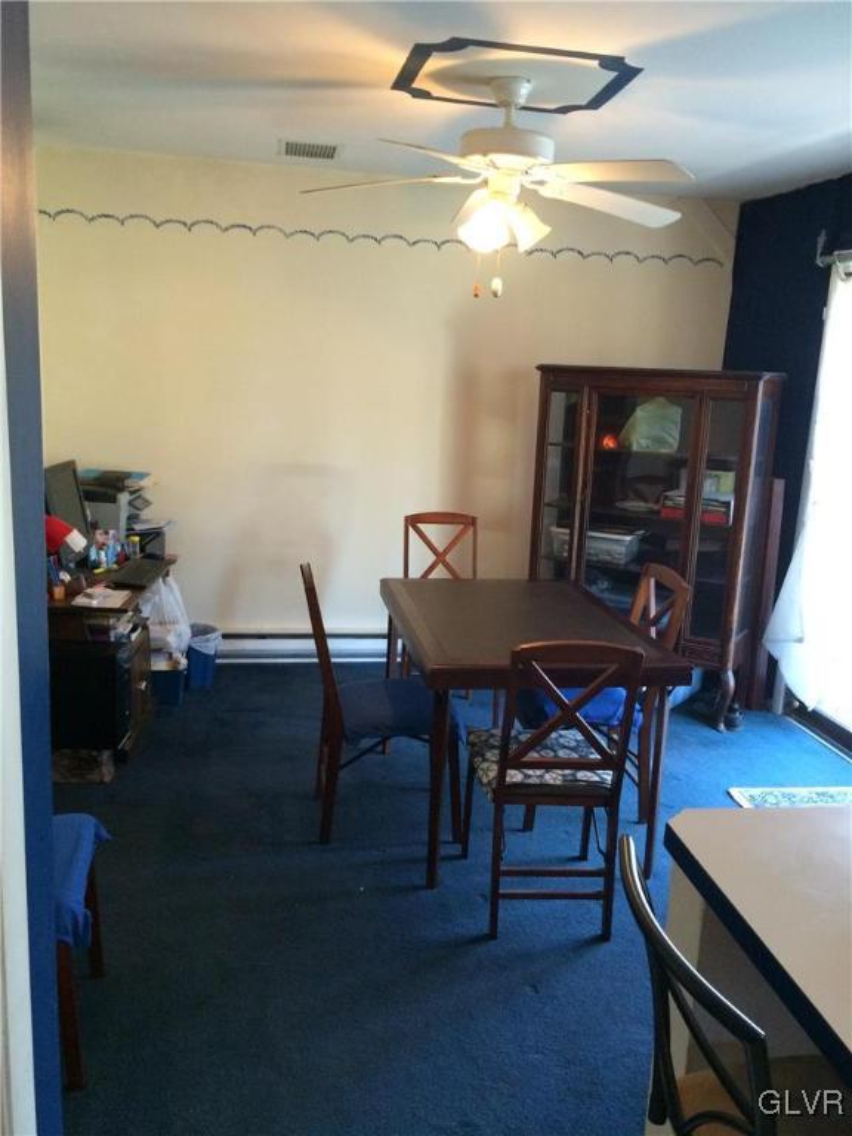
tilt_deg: -12.1
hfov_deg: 48.2
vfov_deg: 61.7
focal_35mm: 29
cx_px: 426
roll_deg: -2.3
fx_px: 952
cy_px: 568
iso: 250
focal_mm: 4.15
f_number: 2.2
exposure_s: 1/30
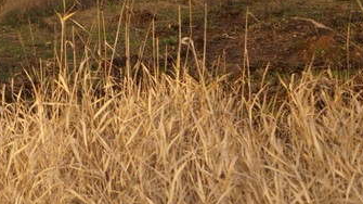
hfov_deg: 13.7
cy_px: -88
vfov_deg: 7.8
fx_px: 1472
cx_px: -49
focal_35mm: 153
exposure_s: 1/160
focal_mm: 30
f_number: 4.5
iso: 250
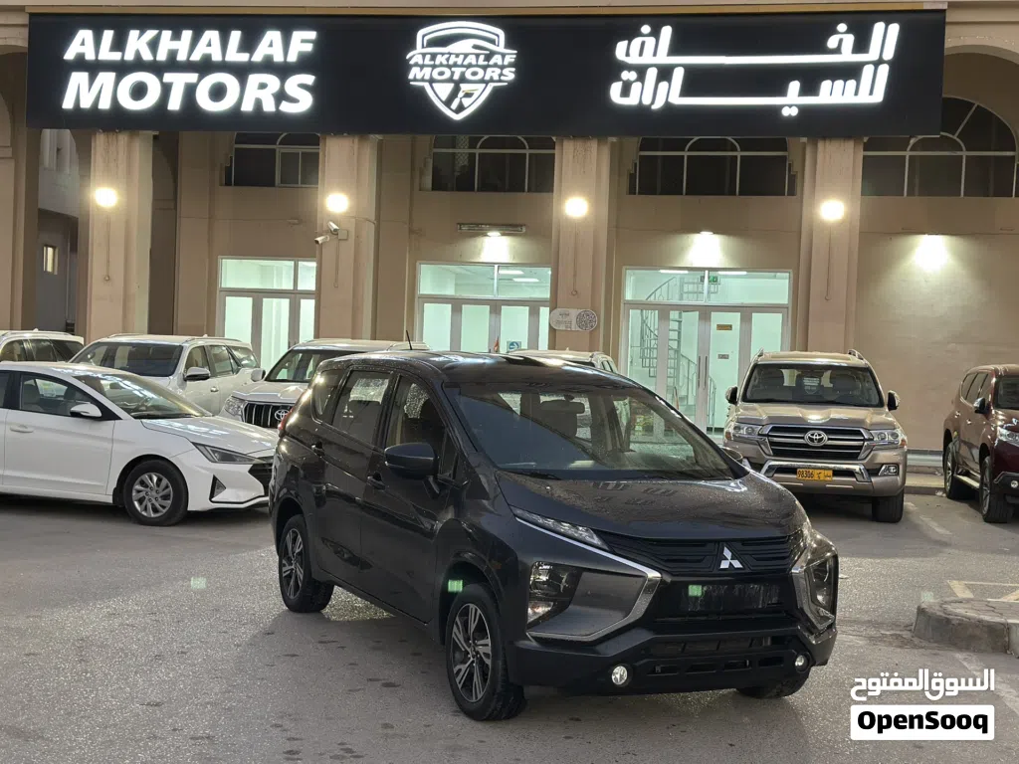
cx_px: 510
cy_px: 382
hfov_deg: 39.7
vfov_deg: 30.3
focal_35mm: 48
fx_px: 1413
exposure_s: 1/50
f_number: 1.78
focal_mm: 6.86
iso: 125
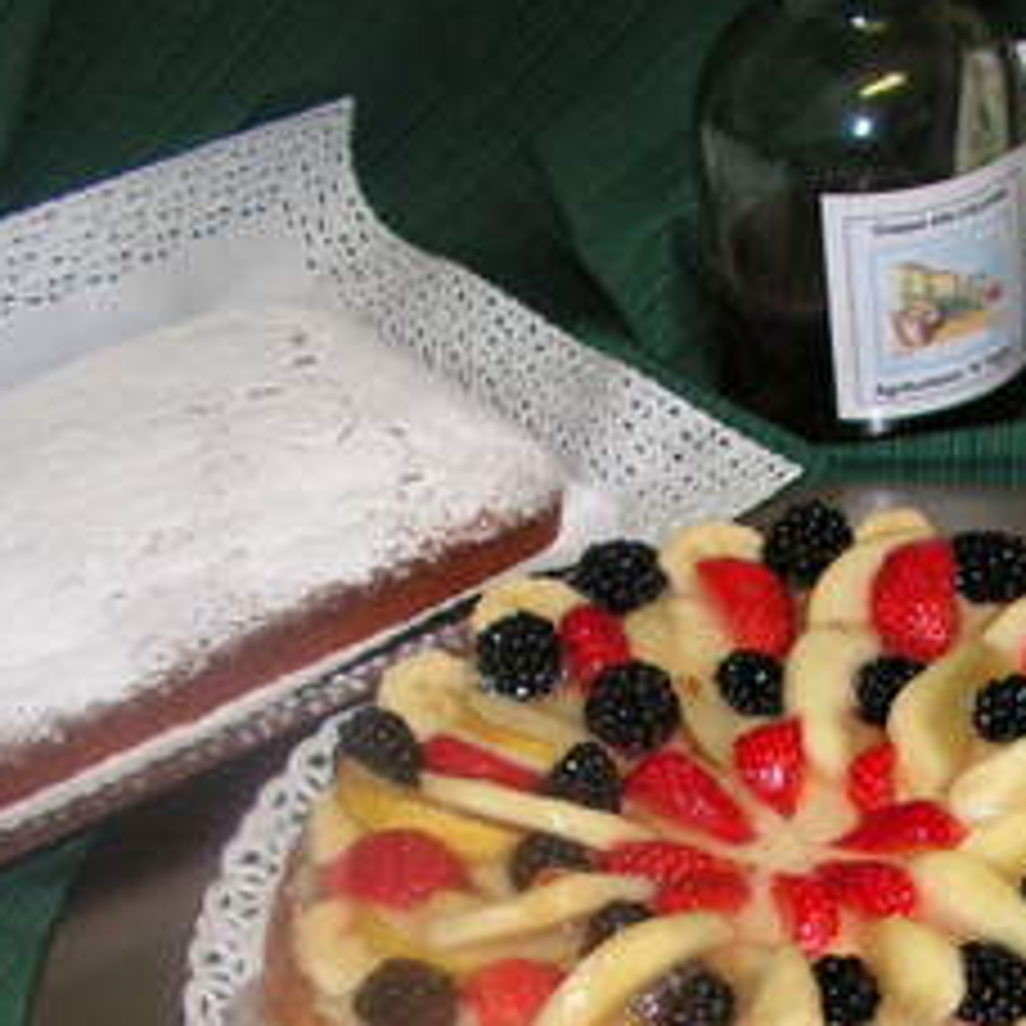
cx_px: 826
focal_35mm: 75
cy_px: 893
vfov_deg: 22.6
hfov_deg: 22.7
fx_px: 2515
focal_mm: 6
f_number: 3.2
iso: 200
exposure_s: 1/40
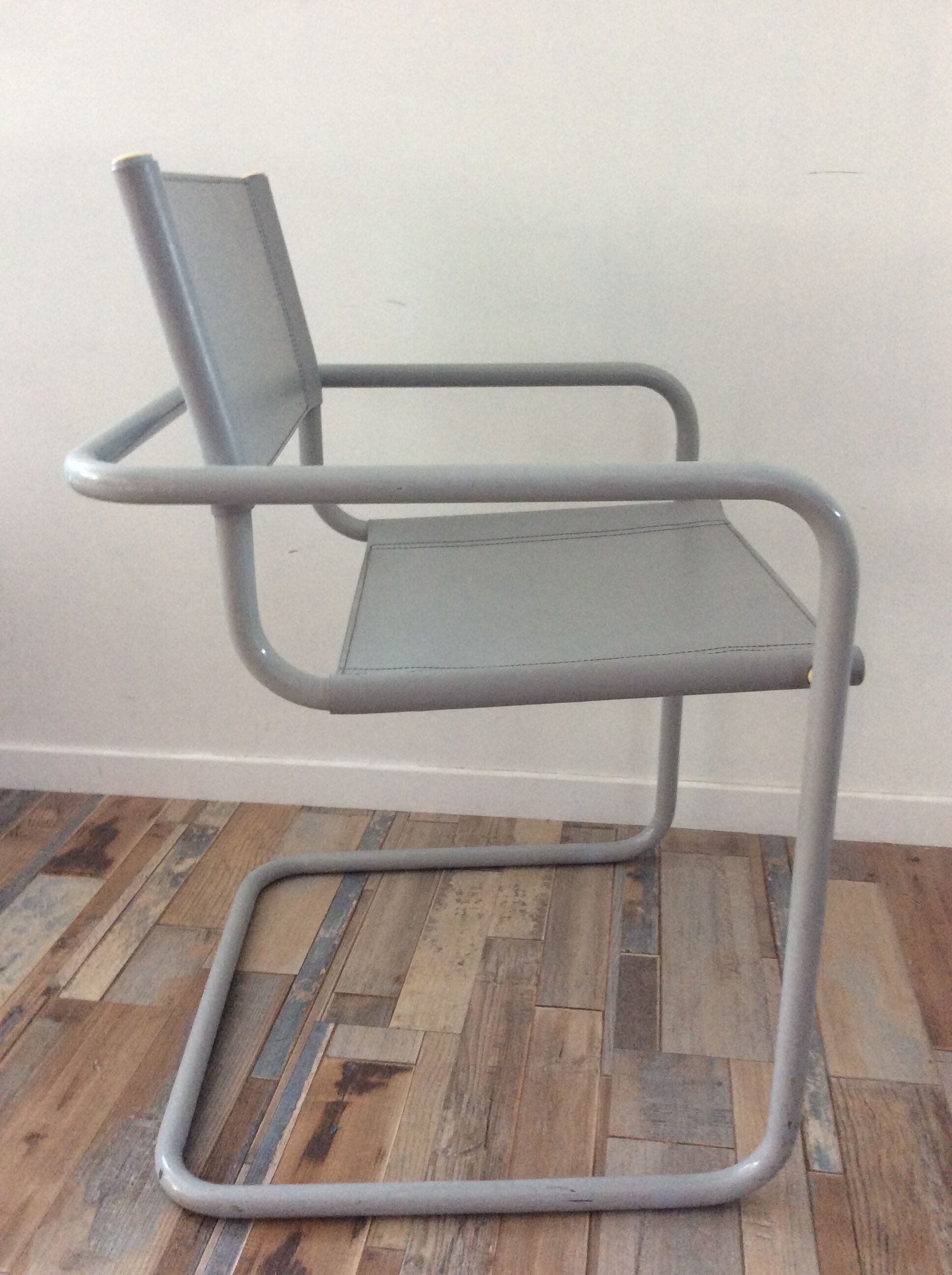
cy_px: 638
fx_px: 1177
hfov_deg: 44.1
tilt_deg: -20.2
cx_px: 476
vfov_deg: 56.9
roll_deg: +1.5
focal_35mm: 32
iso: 125
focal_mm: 3.3
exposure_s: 1/25
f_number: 2.4
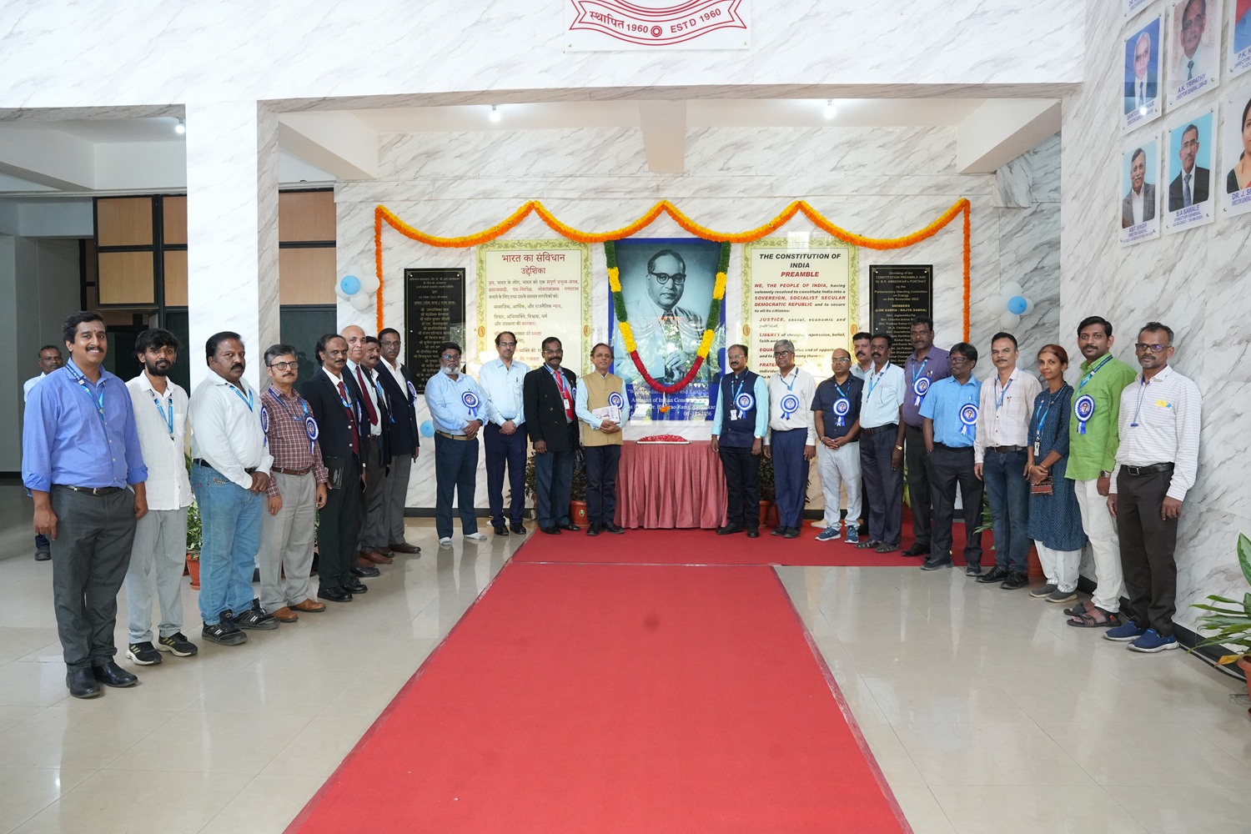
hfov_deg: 65.5
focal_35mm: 28
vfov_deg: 46.4
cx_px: 626
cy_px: 417
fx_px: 973
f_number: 6.3
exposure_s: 1/160
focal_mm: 28
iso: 5000
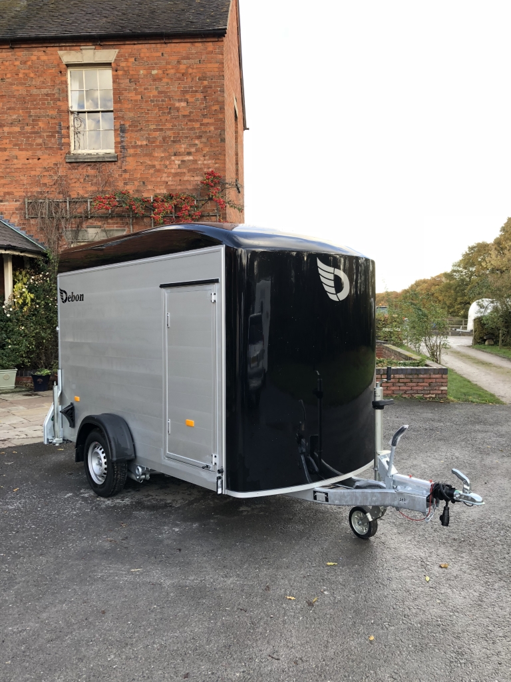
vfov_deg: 63.4
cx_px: 256
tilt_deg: -2.2
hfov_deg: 49.7
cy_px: 341
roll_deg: +0.5
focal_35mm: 28
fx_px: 551
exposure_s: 1/120
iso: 40
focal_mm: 4
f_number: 1.8
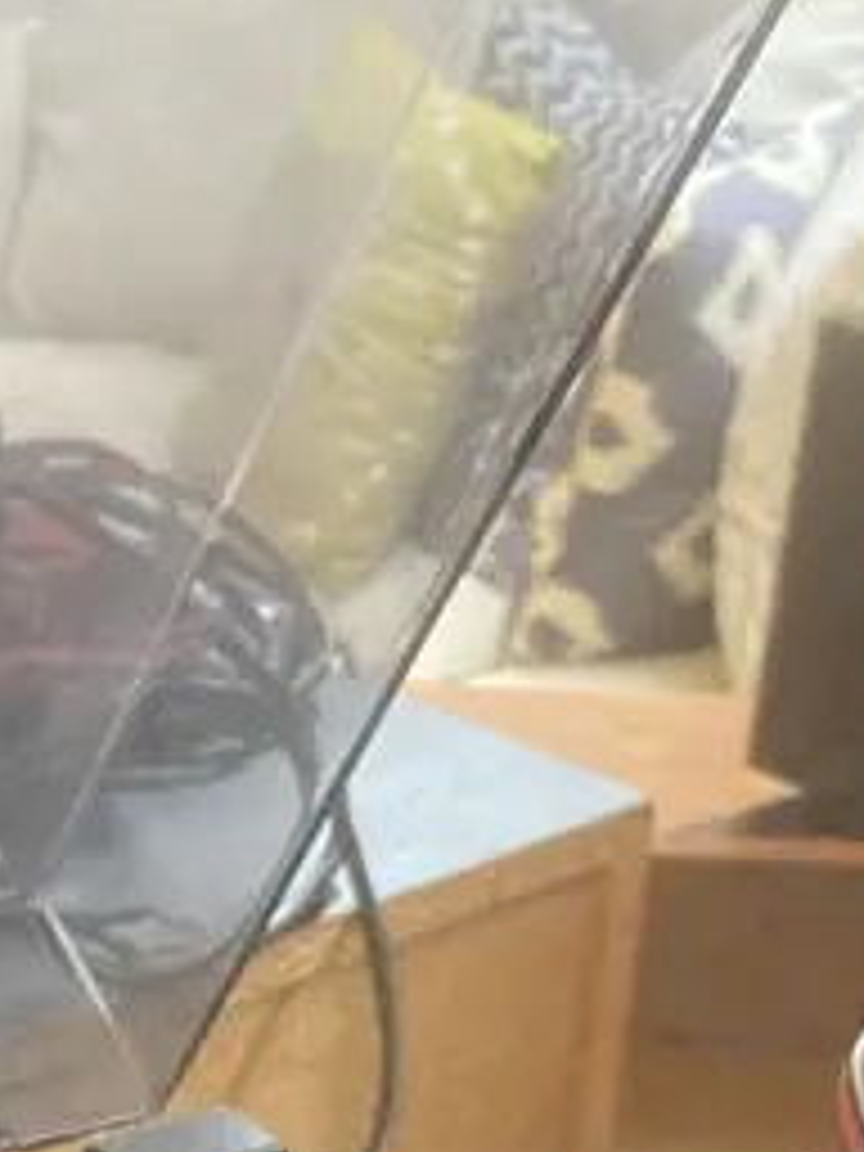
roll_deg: -1.1
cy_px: 2264
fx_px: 3727
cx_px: -225
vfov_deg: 14.7
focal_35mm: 112
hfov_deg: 12.8
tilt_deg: -40.8
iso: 400
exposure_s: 1/33
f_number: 1.8
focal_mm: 3.99
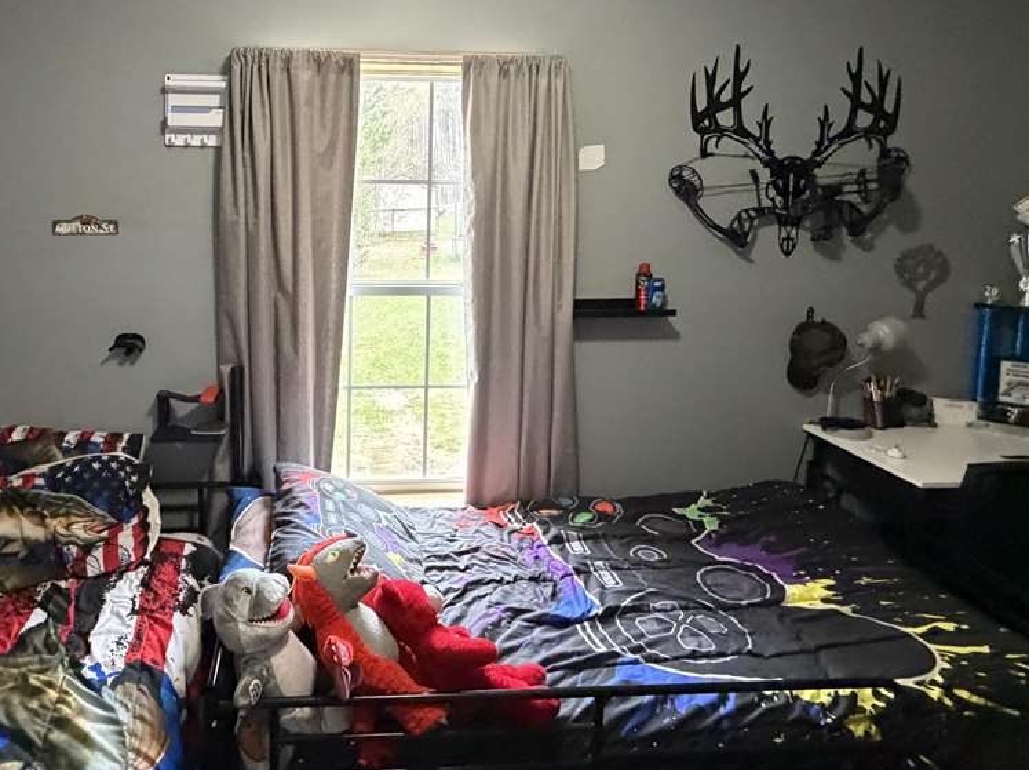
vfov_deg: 55.6
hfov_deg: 70.1
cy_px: 257
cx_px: 364
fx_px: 713
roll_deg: -0.1
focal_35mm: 24
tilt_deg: -6.5
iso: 640
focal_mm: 2.22
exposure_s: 1/60
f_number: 2.2
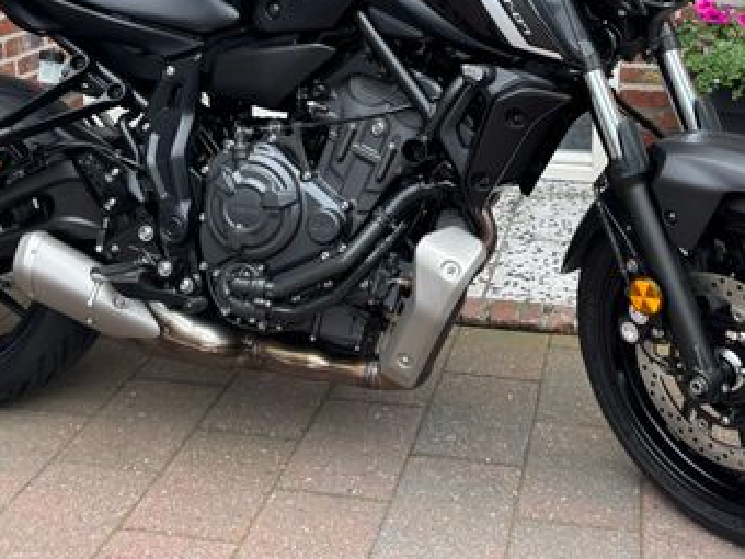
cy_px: 107
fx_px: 1055
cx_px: 434
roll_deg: +0.1
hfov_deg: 38.8
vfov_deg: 29.0
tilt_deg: -13.7
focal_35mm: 49
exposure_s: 1/180
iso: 40
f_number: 1.6
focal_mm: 5.96
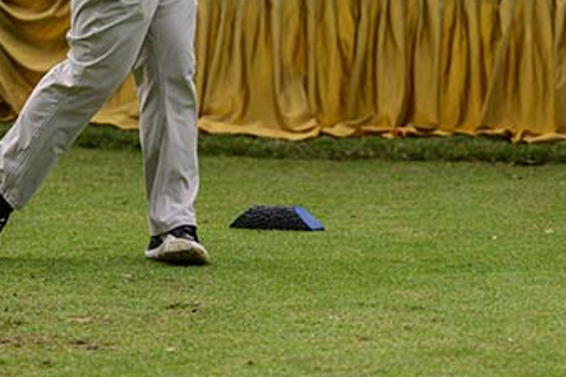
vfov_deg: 4.6
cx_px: 284
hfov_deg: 7.0
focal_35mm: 296
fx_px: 4651
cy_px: -141
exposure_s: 1/1600
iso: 125
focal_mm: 105
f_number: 2.8
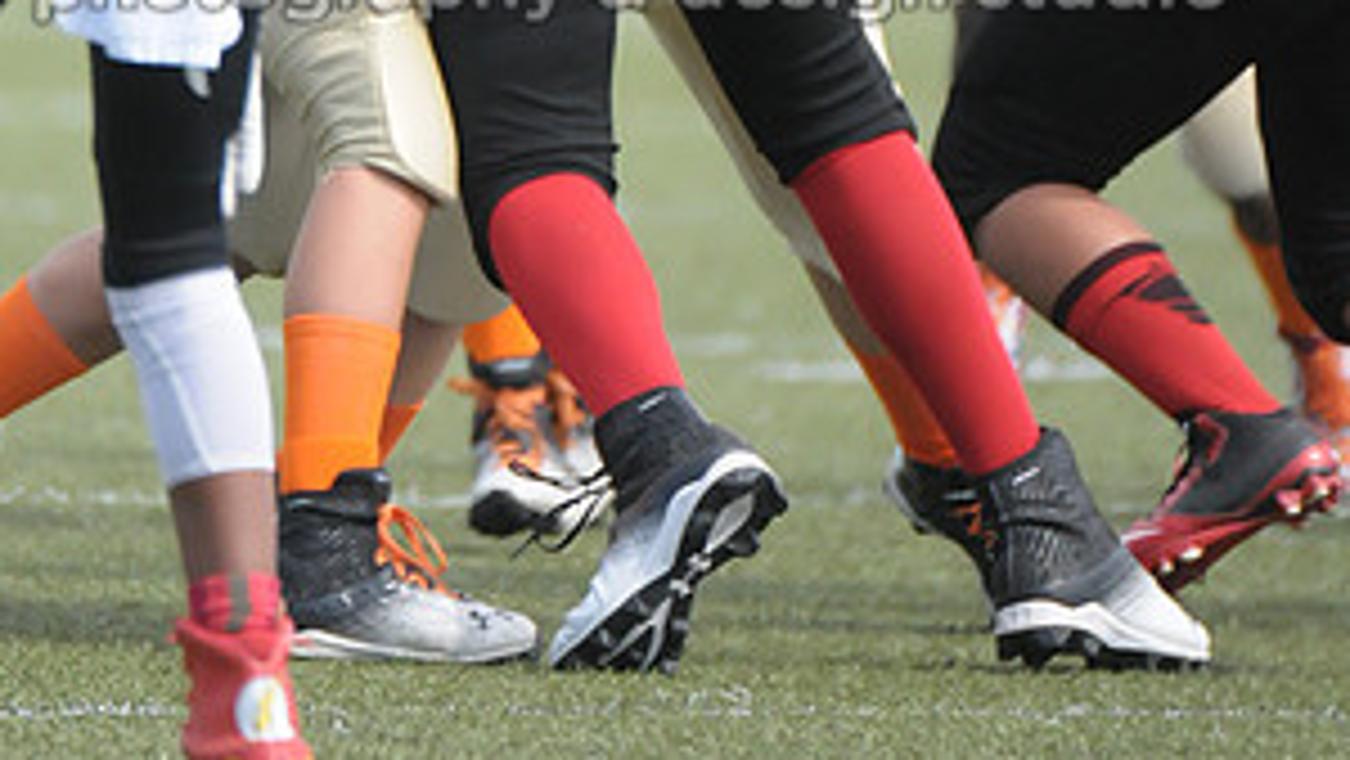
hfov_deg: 1.8
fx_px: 43473
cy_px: -234
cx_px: 610
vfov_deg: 1.0
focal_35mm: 1214
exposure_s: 1/5000
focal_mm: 400
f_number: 4
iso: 1600
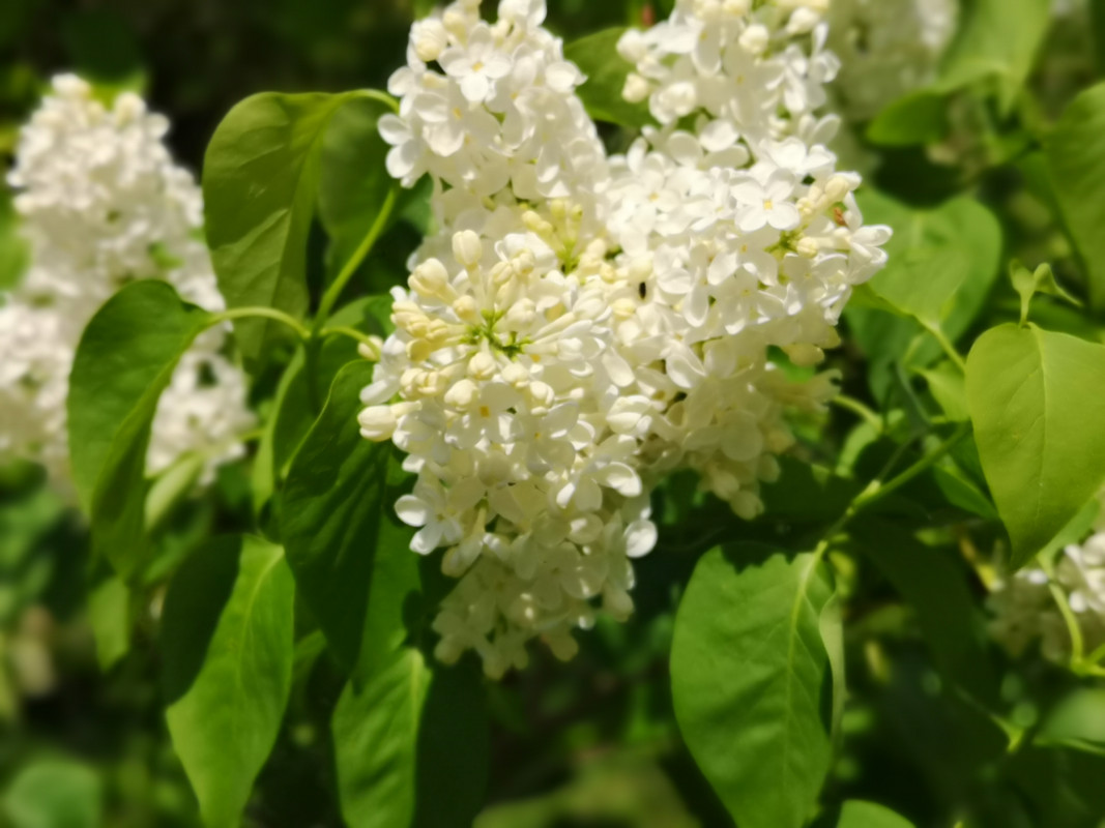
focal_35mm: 54
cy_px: 414
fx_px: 1724
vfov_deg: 27.0
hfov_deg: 35.5
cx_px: 552
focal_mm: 3.95
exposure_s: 1/3049
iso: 50
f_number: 1.2
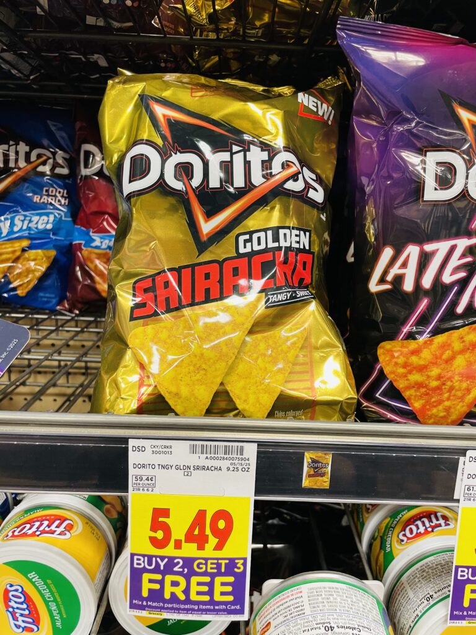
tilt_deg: -13.0
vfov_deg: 67.3
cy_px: 318
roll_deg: -1.4
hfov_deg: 53.1
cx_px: 238
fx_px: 477
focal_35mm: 26
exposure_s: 1/60
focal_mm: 4.2
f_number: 1.6
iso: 80
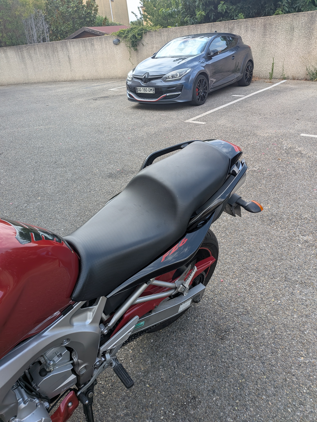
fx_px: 293
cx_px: 158
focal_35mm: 24
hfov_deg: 56.8
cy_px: 211
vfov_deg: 71.6
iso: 27
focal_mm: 4.53
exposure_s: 1/564
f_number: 1.7
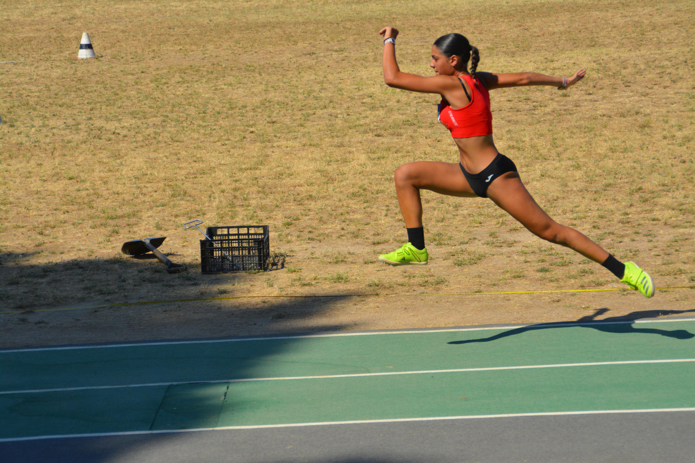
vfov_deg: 9.1
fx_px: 2895
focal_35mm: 150
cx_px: 348
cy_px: 232
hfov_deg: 13.7
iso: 400
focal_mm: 100
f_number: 7.1
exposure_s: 1/2000
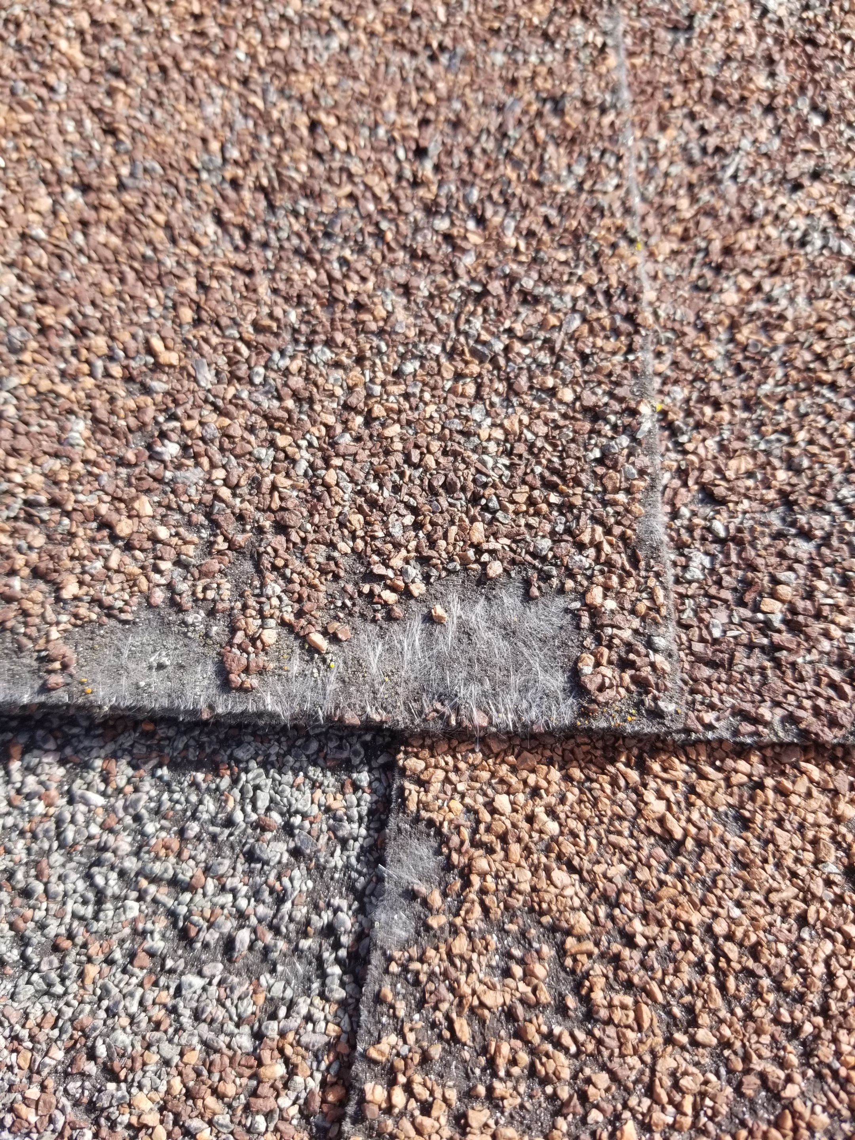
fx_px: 856
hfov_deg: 53.1
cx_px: 428
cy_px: 570
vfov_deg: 67.3
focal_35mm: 26
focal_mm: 4.25
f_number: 1.7
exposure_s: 1/744
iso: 50
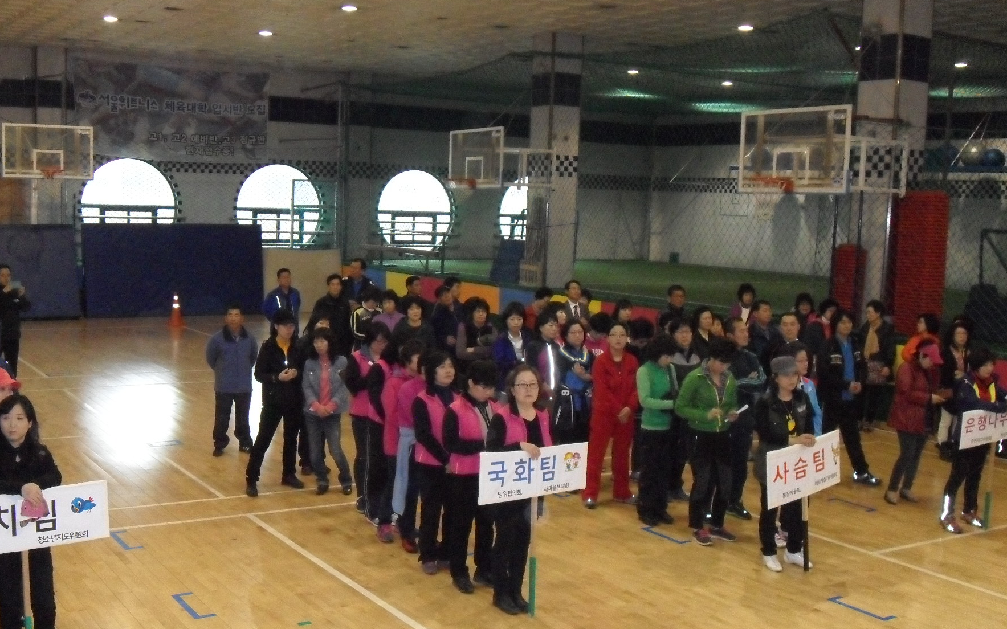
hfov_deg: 46.1
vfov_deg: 29.8
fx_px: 1180
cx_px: 445
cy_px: 388
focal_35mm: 43
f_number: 3.6
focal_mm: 6.3
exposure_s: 1/60
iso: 640
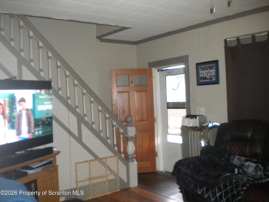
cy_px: 101
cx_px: 134
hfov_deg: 52.6
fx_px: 272
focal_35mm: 35
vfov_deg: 40.7
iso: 423
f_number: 3.1
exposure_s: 1/30
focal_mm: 6.3
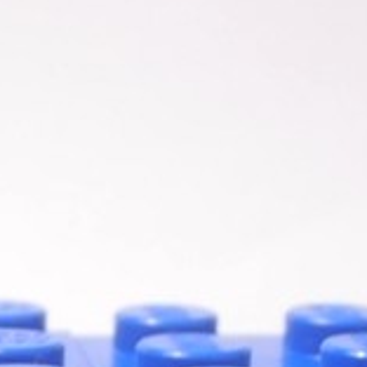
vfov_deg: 8.7
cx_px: -21
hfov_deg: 9.2
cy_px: 745
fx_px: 2267
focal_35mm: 189
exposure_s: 1/40
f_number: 3.9
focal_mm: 6.61
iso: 80
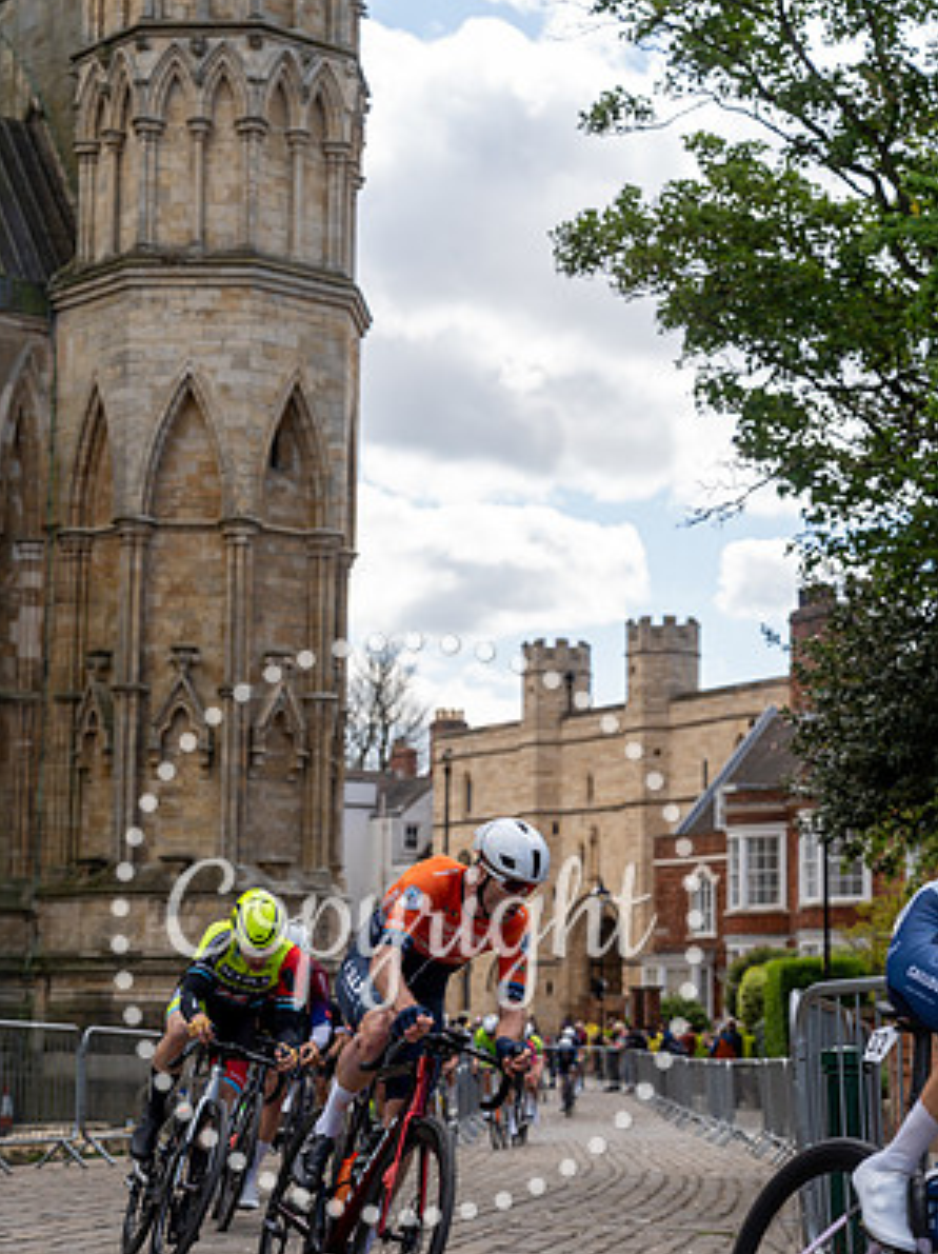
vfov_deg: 27.1
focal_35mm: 72
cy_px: 660
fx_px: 2606
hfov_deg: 20.4
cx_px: 467
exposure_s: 1/800
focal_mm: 66
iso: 125
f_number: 3.5
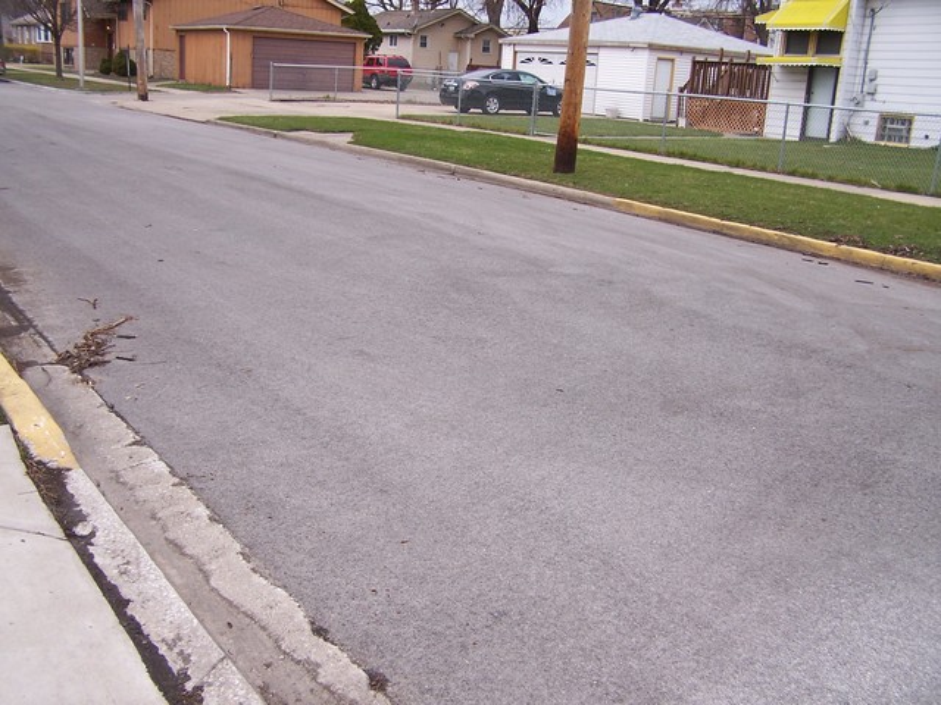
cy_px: 352
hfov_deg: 49.0
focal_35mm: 38
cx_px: 470
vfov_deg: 37.7
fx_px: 1033
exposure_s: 1/180
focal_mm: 6.3
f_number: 2.8
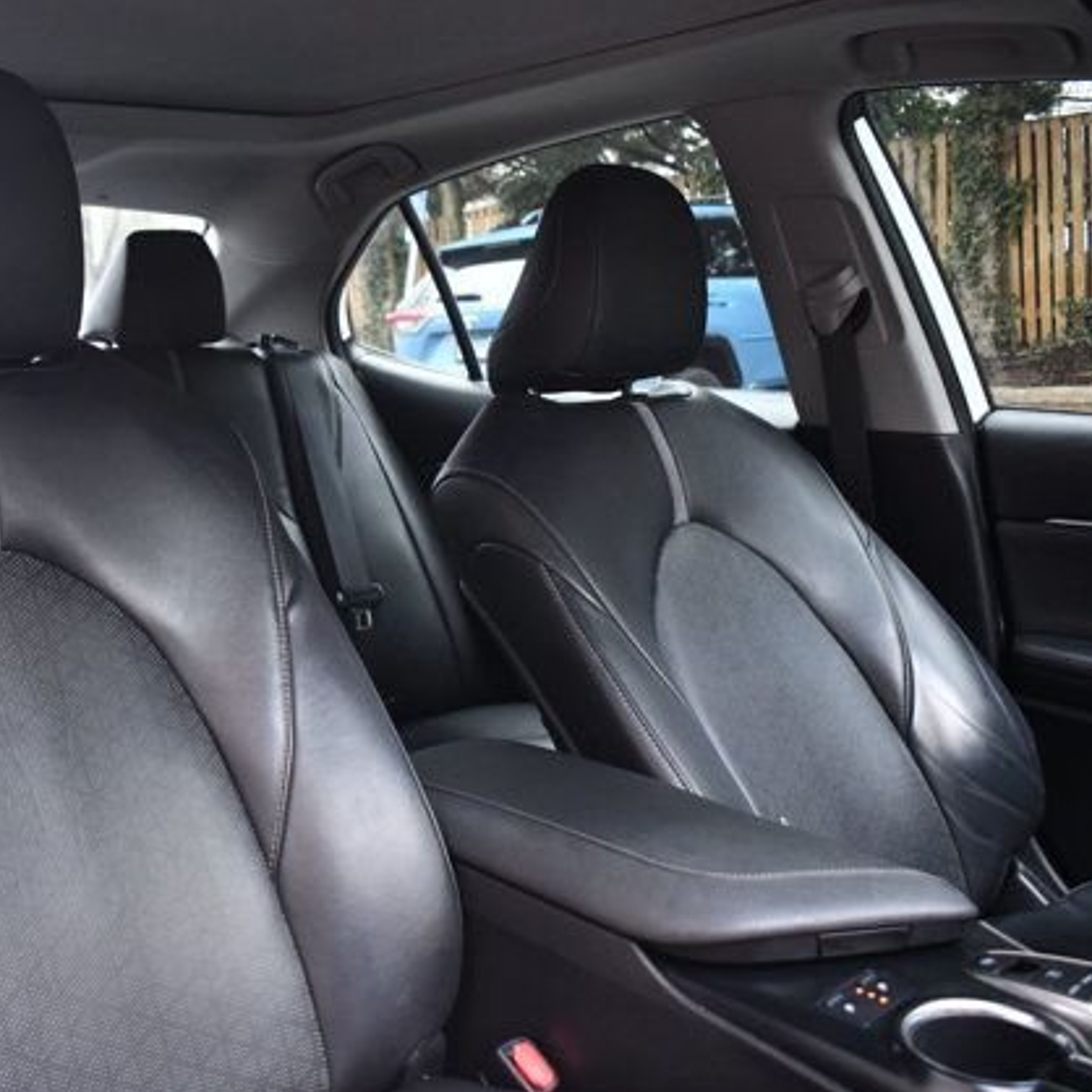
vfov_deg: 42.8
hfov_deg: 41.7
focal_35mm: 39
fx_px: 1392
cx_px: 293
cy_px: 553
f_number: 3.5
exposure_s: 1/125
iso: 1800
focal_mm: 20
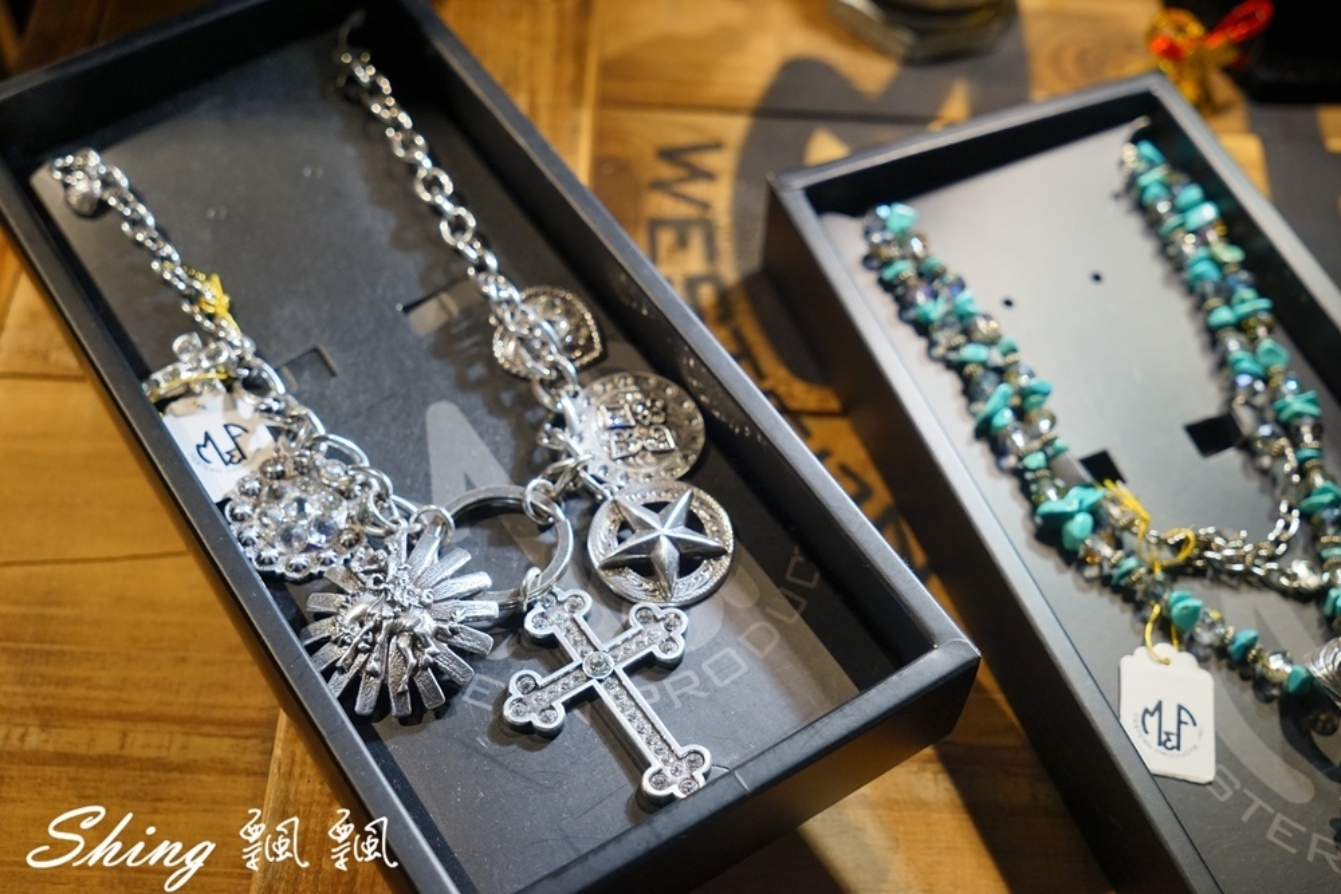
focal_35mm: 46
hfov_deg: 42.7
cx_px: 670
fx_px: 1714
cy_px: 447
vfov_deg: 29.3
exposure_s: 1/125
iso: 1000
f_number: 5.6
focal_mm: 46
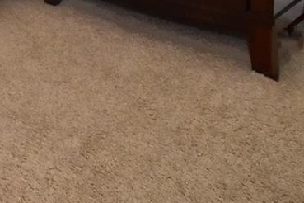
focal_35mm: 65
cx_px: -330
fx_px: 549
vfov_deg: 17.4
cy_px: -152
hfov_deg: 18.1
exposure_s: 1/125
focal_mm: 10
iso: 800
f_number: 5.6
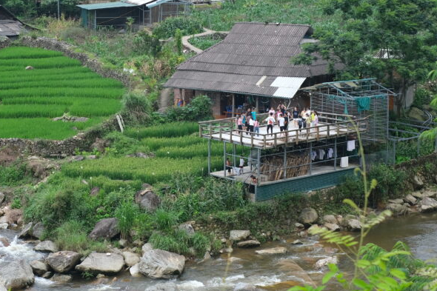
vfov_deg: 14.8
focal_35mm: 92
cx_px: 109
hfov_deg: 21.9
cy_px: 121
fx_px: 1116
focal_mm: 35
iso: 160
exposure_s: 1/480
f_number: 3.6
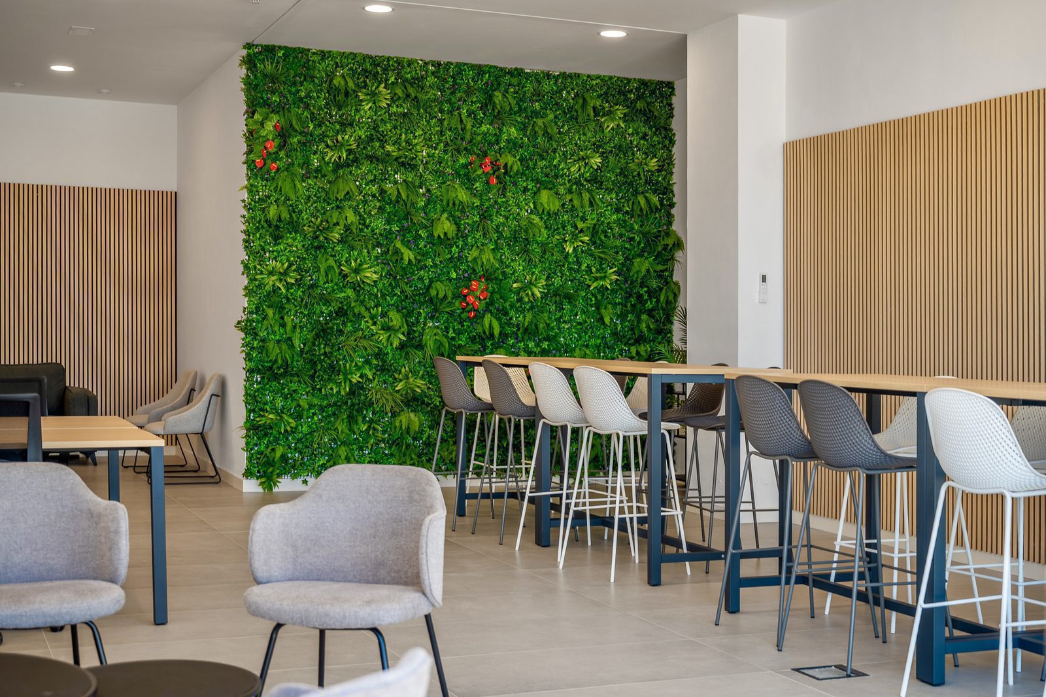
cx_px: 523
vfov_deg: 29.8
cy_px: 348
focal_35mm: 45
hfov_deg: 43.6
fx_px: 1307
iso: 100
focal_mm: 45
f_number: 4
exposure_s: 1/50
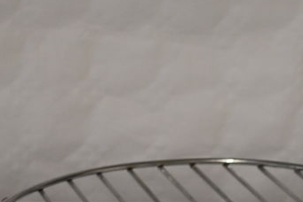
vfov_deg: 7.4
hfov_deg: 11.1
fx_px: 1558
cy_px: 263
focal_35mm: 185
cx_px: 230
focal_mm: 42
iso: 180
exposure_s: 1/6
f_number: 5.3
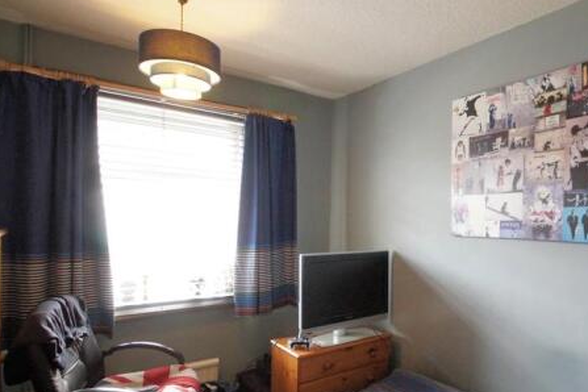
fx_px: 359
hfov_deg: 77.3
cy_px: 224
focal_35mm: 22
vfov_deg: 57.0
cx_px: 363
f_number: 4
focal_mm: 10
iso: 3200
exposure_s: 1/50
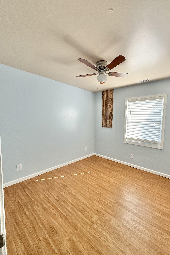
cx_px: 97
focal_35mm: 15
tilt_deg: -4.4
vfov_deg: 100.4
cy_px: 129
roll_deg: -1.7
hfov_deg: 76.9
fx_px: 106
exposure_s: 1/99
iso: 125
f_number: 2.2
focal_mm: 2.22
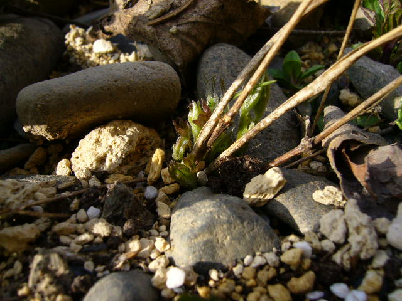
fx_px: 406
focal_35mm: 35
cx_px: 201
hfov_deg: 52.6
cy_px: 150
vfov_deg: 40.7
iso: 80
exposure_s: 1/160
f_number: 5.6
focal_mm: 5.8
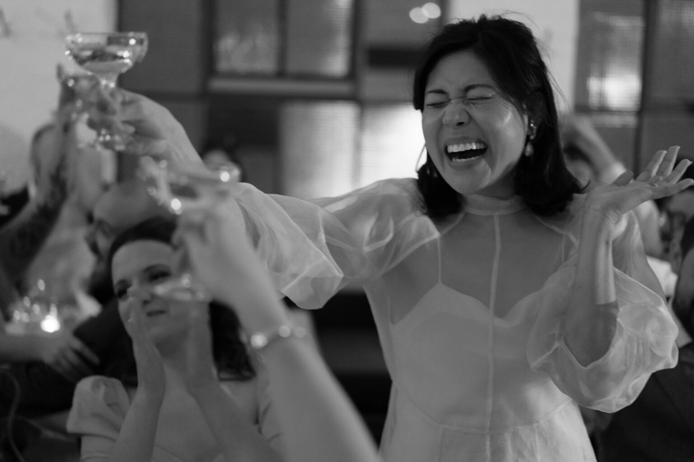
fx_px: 1060
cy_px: 231
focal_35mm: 55
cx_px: 347
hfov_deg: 36.2
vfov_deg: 24.6
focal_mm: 55
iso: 2500
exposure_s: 1/60
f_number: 1.8
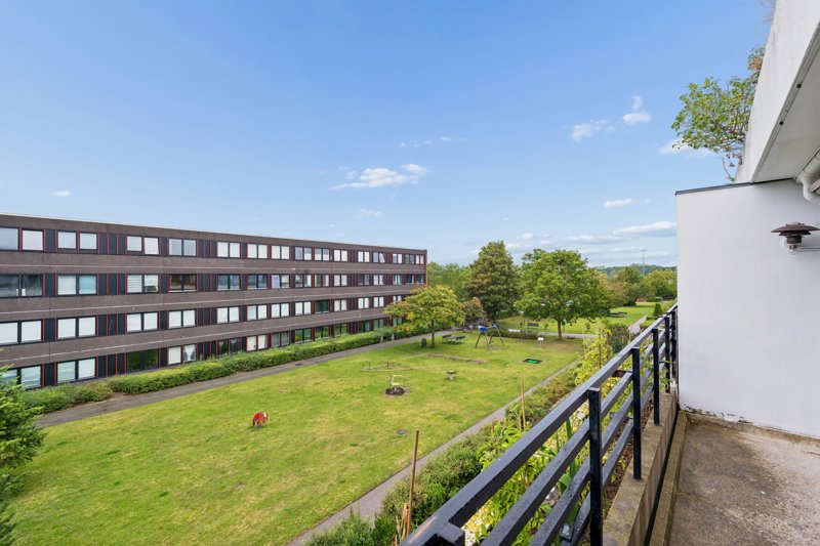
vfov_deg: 73.7
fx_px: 364
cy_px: 273
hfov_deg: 96.7
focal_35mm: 16
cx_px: 410
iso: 200
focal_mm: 16
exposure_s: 1/40
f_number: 10
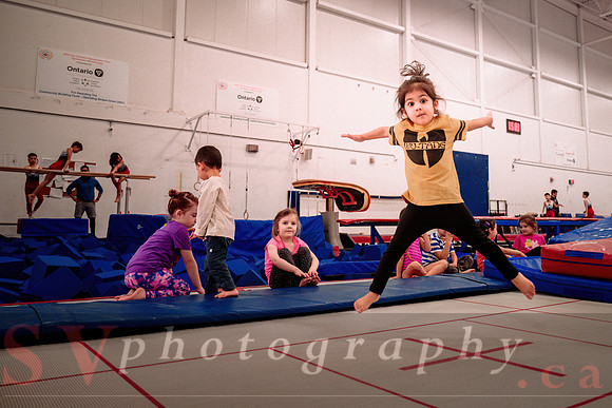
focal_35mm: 32
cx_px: 365
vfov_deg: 41.2
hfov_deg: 58.5
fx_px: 542
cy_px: 169
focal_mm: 26.5
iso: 1600
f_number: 2.8
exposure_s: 1/400
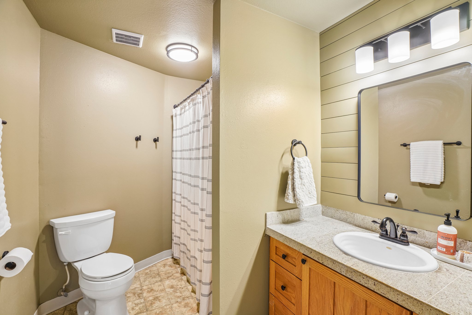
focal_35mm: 16
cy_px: 158
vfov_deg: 73.7
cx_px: 236
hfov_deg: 96.7
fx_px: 210
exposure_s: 1/8
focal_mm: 16
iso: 400
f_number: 8
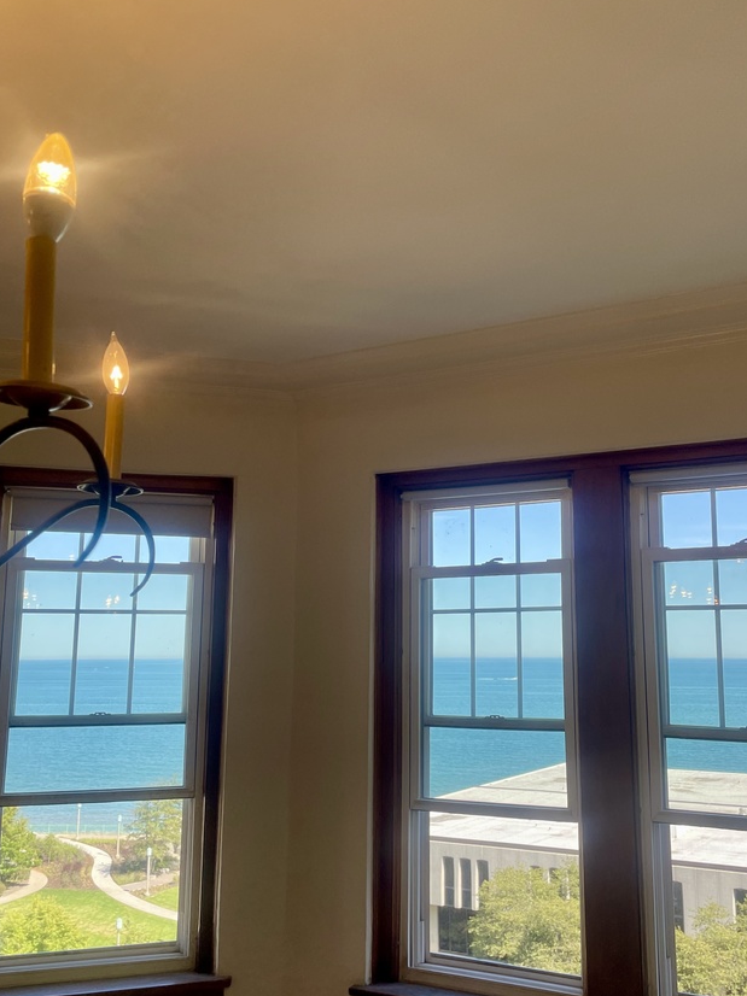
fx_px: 979
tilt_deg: +8.1
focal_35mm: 34
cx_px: 422
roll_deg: +0.0
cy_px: 517
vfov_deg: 54.0
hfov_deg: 41.7
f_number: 1.6
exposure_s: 1/564
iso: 32
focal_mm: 4.2
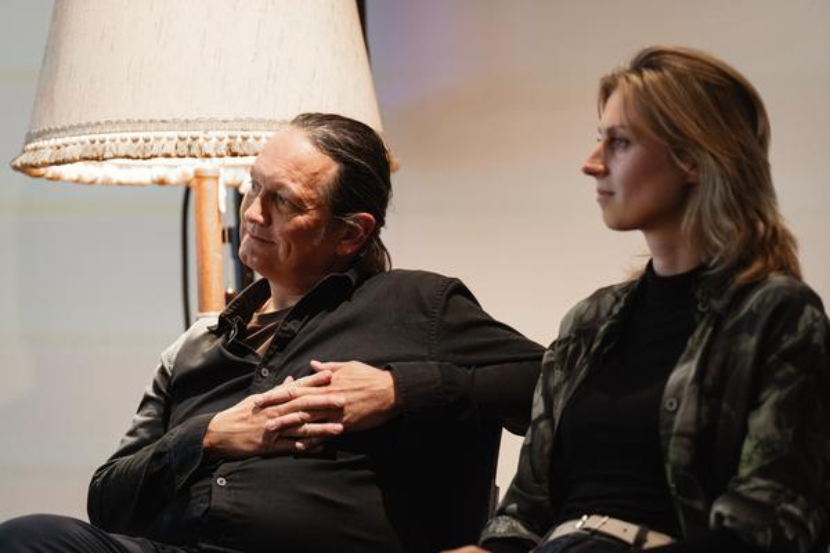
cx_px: 418
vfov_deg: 14.7
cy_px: 277
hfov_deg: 21.9
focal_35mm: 93
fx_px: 2147
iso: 3200
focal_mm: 92
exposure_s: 1/125
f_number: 2.8
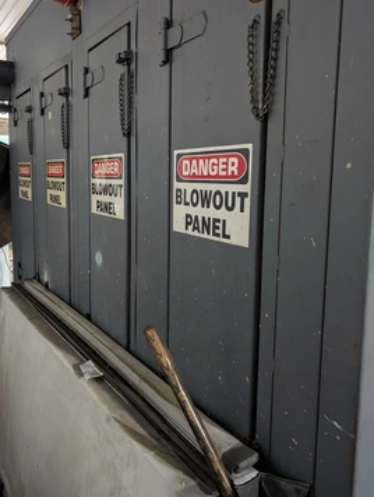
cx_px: 184
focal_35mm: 27
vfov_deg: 65.1
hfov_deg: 51.5
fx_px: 388
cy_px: 223
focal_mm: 6.9
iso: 651
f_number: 1.68
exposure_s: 1/23.8
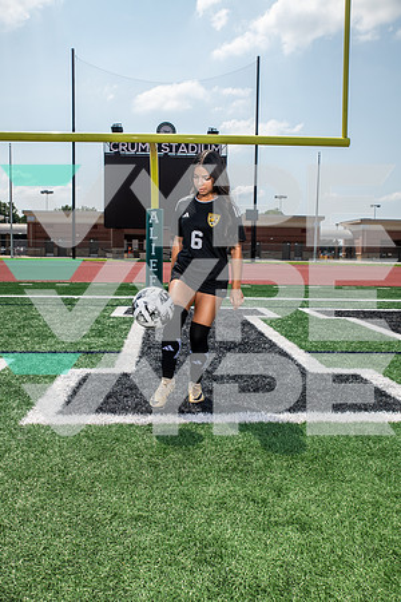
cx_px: 200
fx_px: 568
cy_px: 301
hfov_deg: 38.9
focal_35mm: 34
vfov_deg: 55.8
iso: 100
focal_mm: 34
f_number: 7.1
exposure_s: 1/320
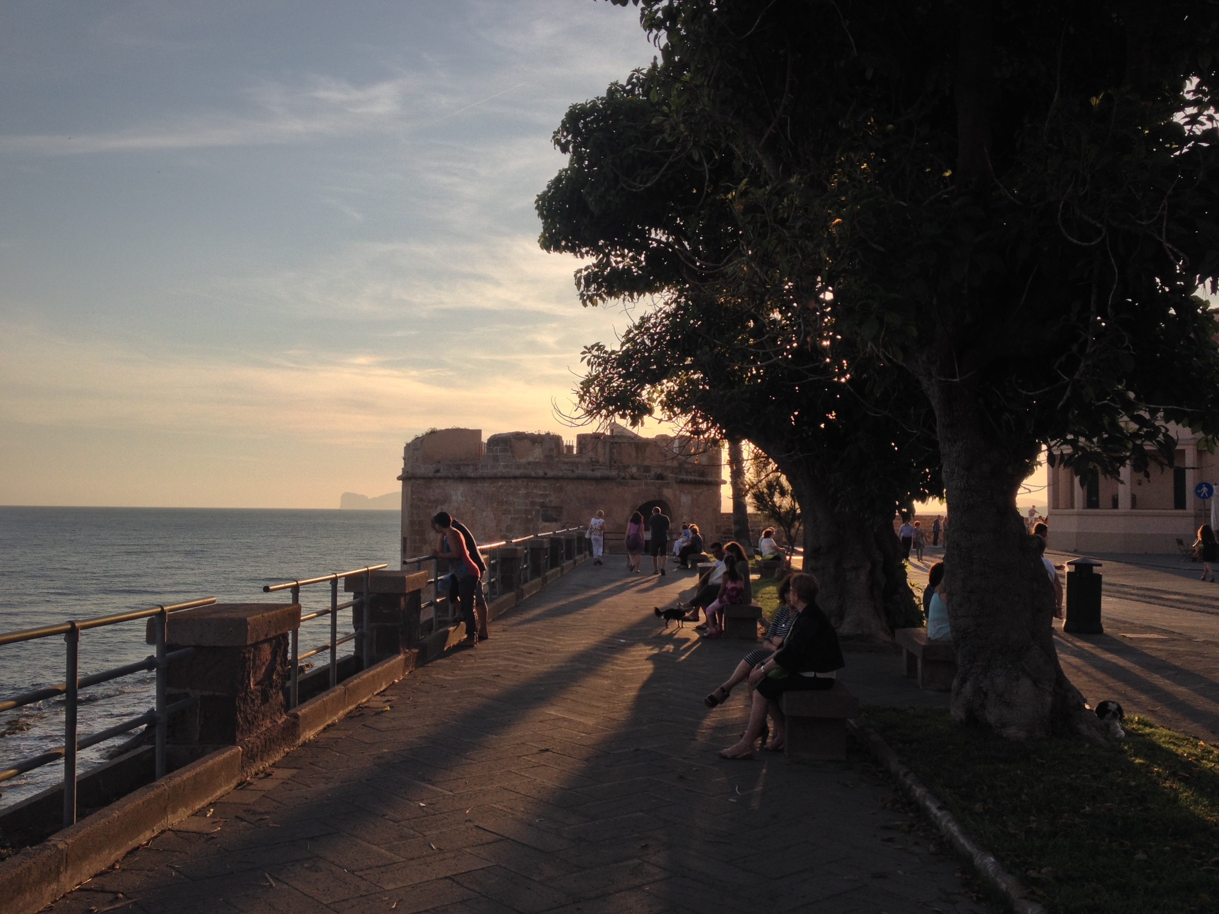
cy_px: 457
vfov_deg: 40.7
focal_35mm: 35
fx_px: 1233
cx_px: 610
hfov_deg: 52.6
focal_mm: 4.28
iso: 50
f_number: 2.4
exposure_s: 1/1493
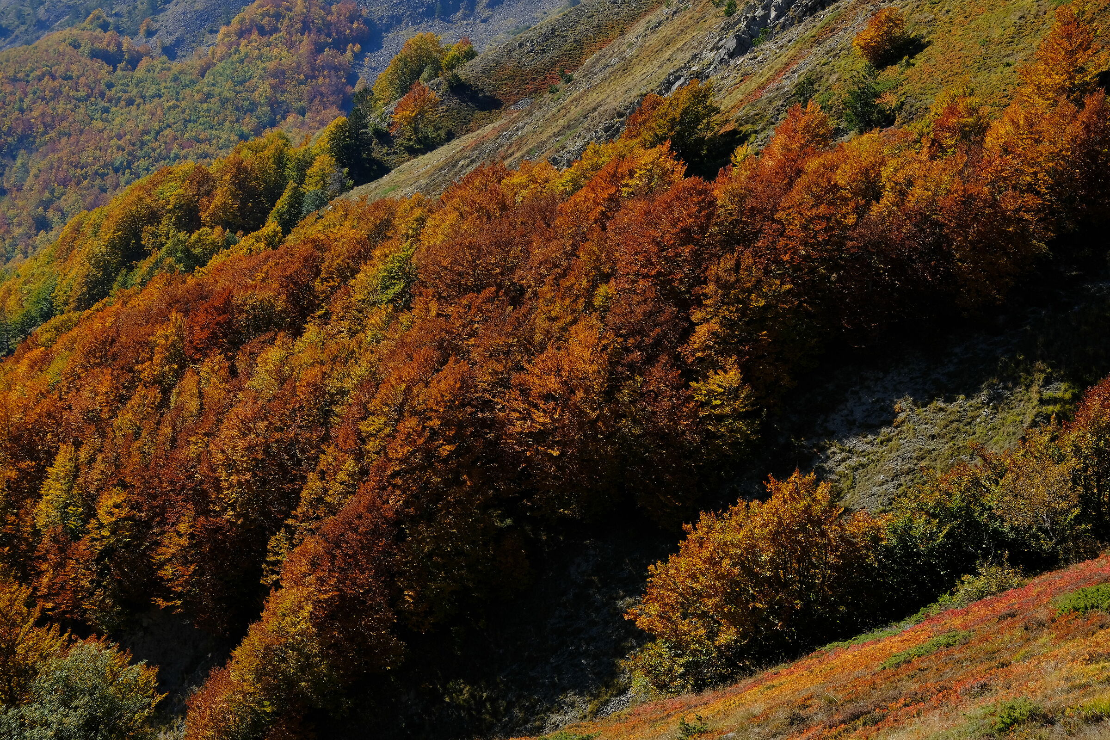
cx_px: 555
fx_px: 2559
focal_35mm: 83
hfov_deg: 24.5
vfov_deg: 16.5
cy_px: 370
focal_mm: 55
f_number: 10
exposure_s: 1/200
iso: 200
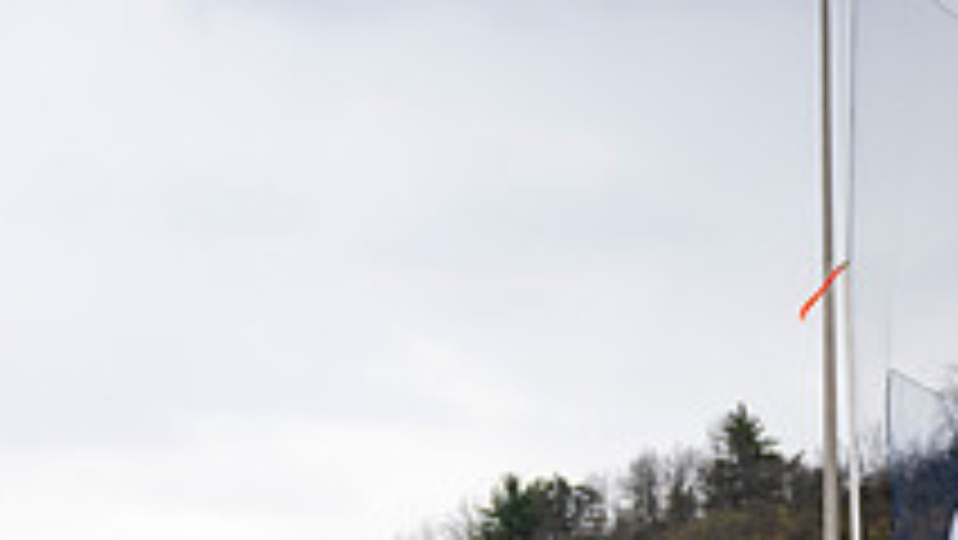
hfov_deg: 14.1
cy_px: 763
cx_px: 121
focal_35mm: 151
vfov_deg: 7.9
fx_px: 3837
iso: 100
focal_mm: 53
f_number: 2.8
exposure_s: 1/500
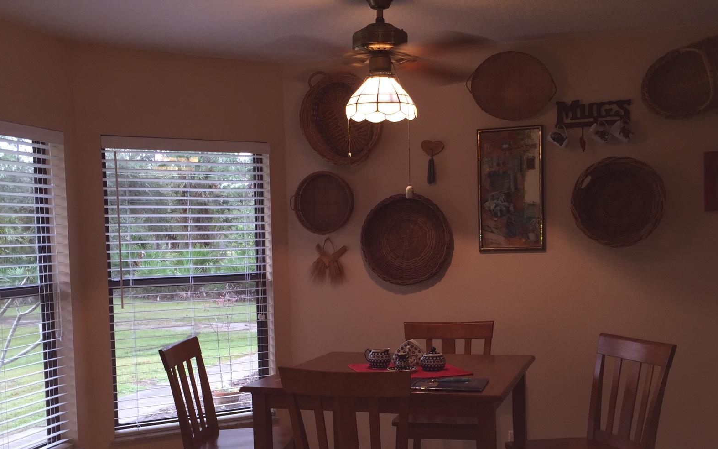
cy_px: 307
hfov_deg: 49.3
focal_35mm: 40
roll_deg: +0.5
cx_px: 355
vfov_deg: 31.7
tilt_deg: -6.1
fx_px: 783
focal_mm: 4.15
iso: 32
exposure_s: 1/33
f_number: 2.2
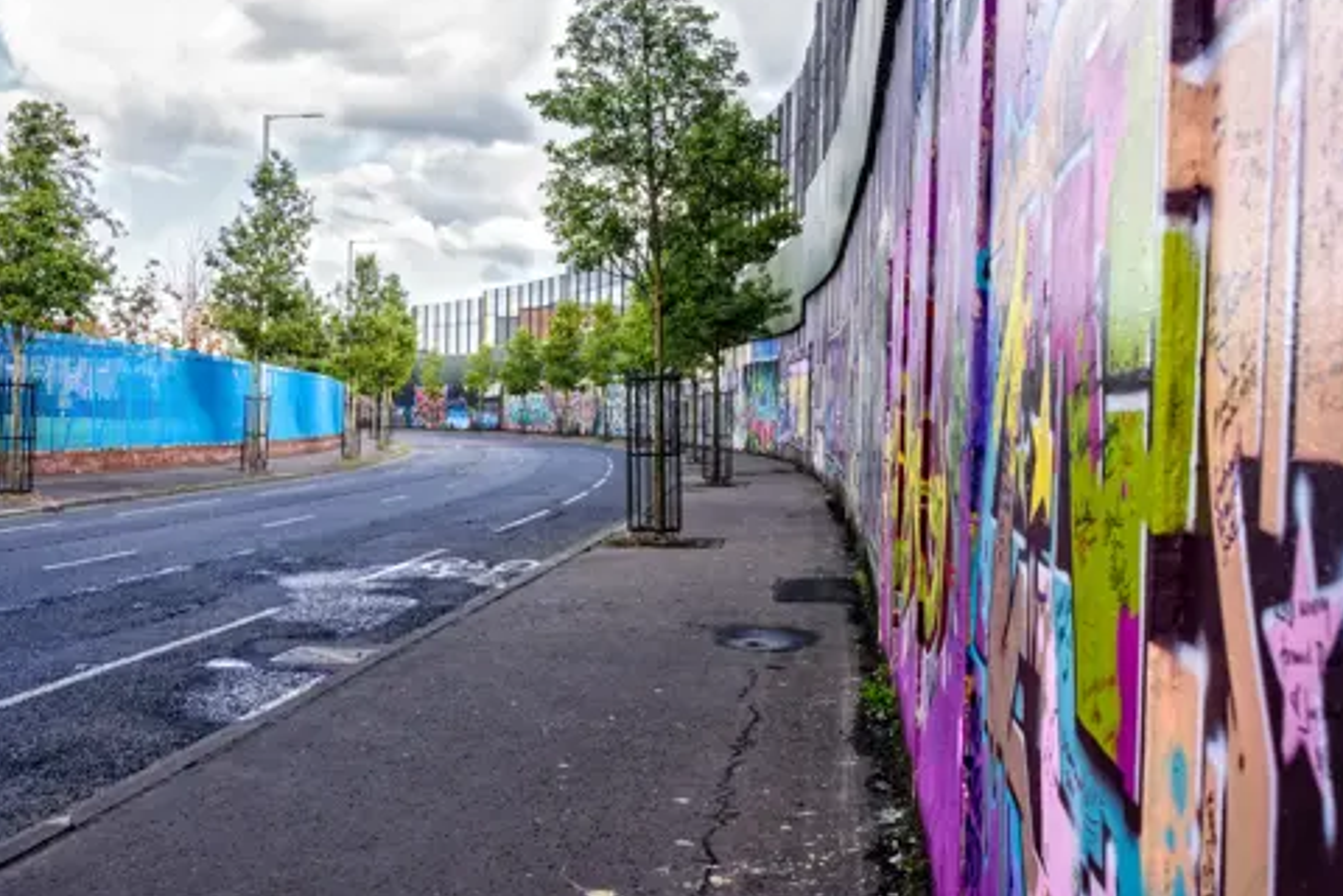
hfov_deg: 47.4
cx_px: 663
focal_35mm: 41
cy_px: 440
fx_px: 1529
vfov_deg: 32.6
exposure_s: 1/80
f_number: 11
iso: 320
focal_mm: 40
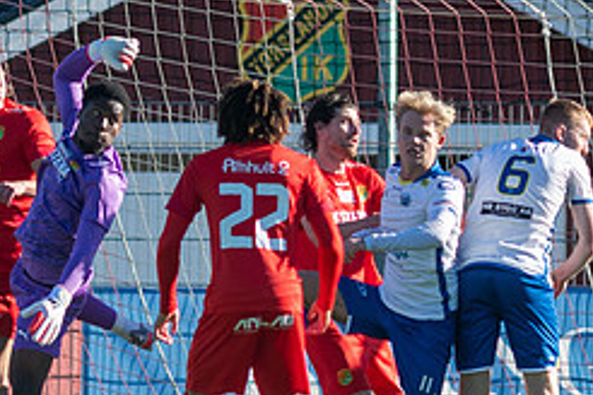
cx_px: 574
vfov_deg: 0.9
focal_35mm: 1503
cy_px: 225
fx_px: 24756
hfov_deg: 1.4
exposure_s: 1/2000
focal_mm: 300
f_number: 3.2
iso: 180
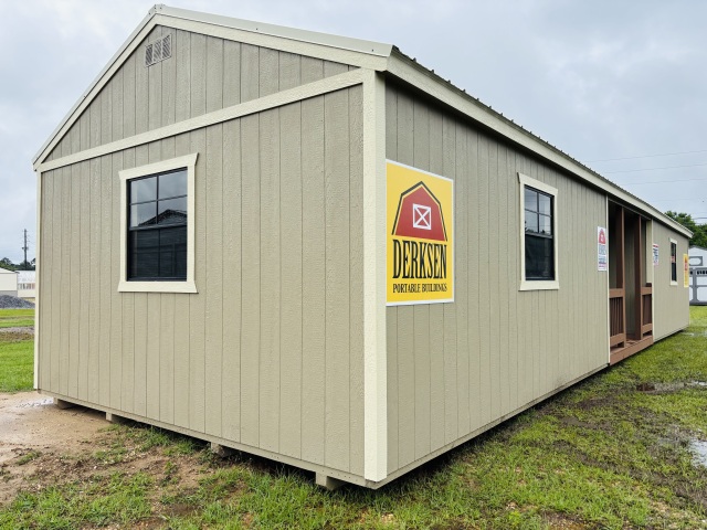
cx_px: 354
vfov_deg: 53.1
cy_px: 265
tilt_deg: +2.1
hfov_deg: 67.3
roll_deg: +0.5
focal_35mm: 26
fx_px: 531
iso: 50
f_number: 1.6
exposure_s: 1/2857
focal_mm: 5.96
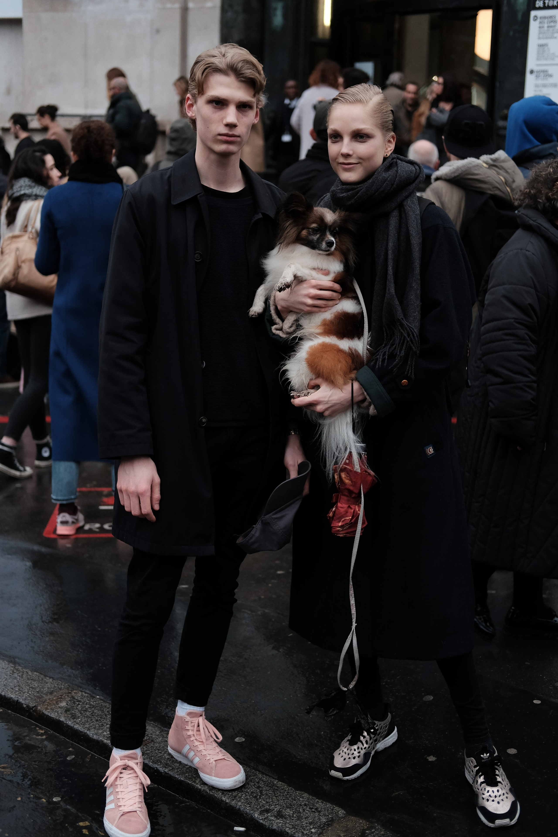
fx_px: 1232
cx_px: 279
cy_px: 418
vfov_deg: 37.5
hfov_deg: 25.5
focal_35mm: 53
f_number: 2
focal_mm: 35
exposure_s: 1/500
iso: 800
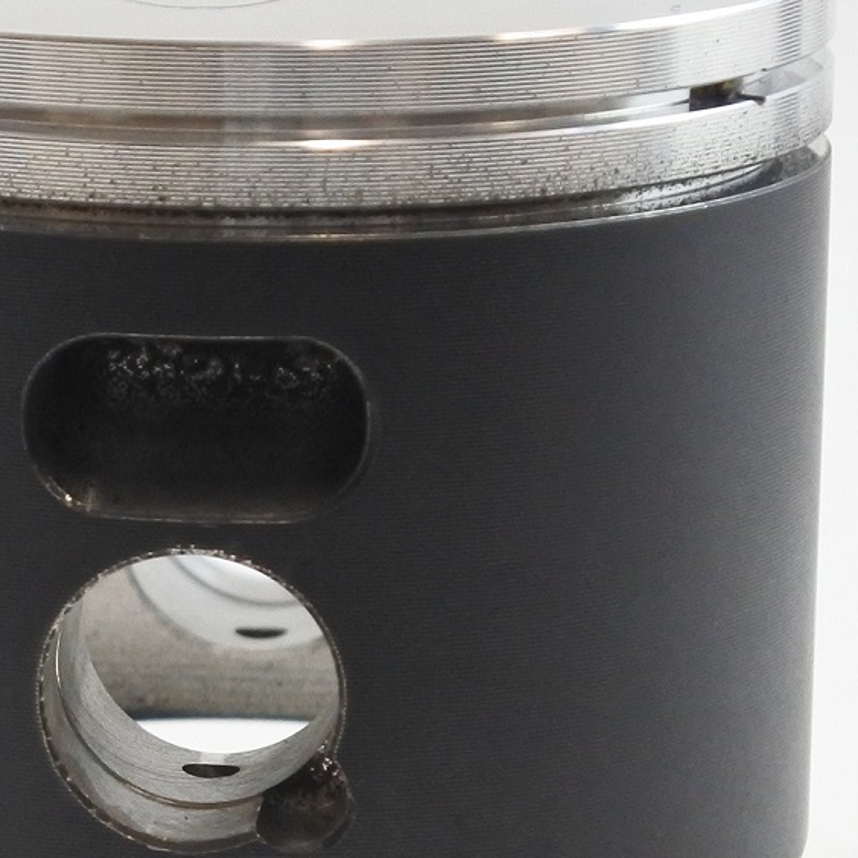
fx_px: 4543
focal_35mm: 162
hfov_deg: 10.8
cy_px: 560
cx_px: 213
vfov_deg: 10.8
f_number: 5
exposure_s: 1/125
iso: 800
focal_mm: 22.7
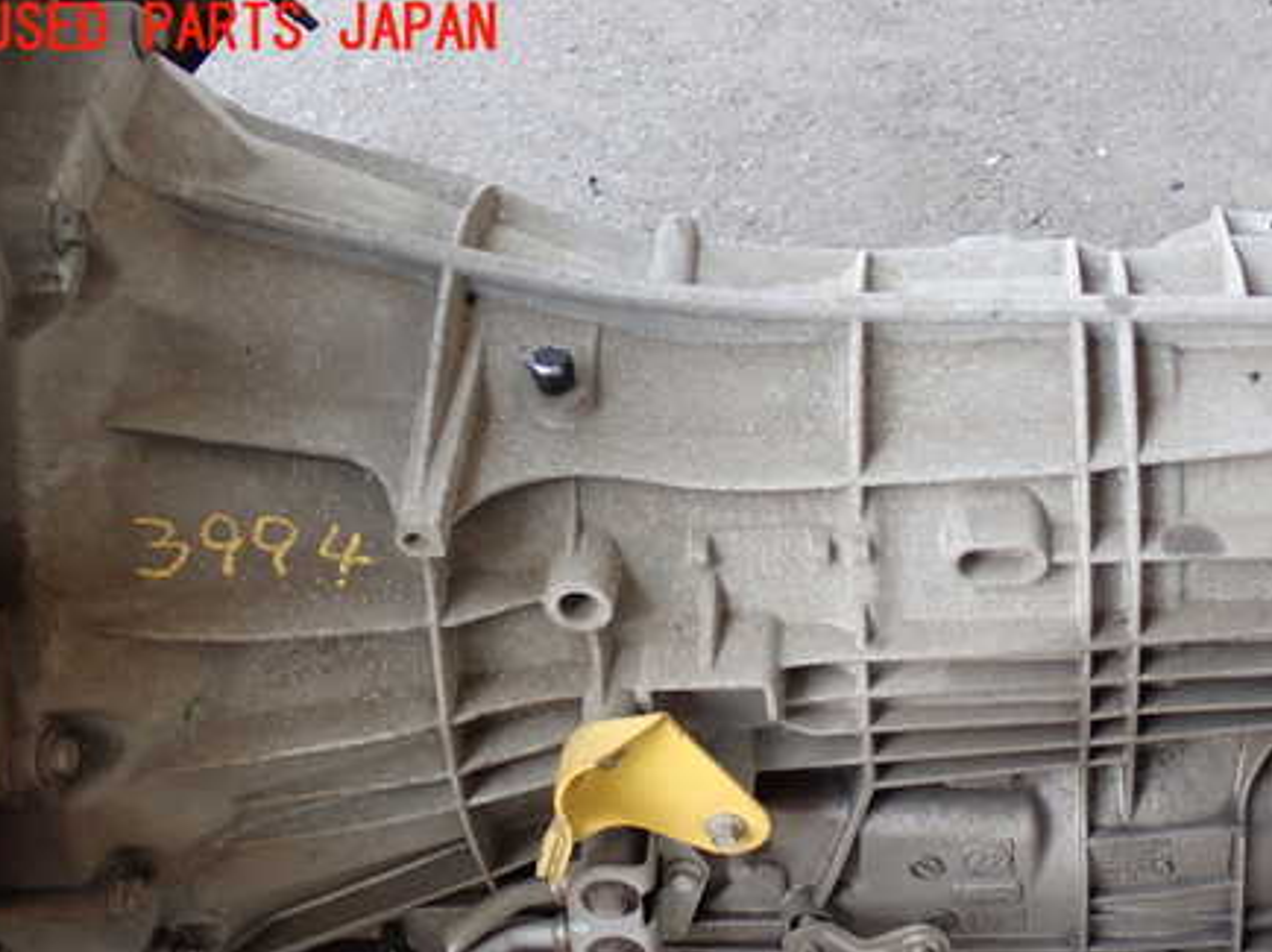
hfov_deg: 29.6
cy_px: 653
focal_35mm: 65
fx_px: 2387
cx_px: 844
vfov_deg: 22.4
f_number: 3.1
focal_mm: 8.4
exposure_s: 1/50
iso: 200
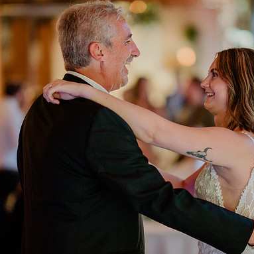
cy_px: 127
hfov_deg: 12.7
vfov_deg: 12.7
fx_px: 1137
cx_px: 159
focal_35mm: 137
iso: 3200
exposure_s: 1/320
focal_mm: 105
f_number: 1.4
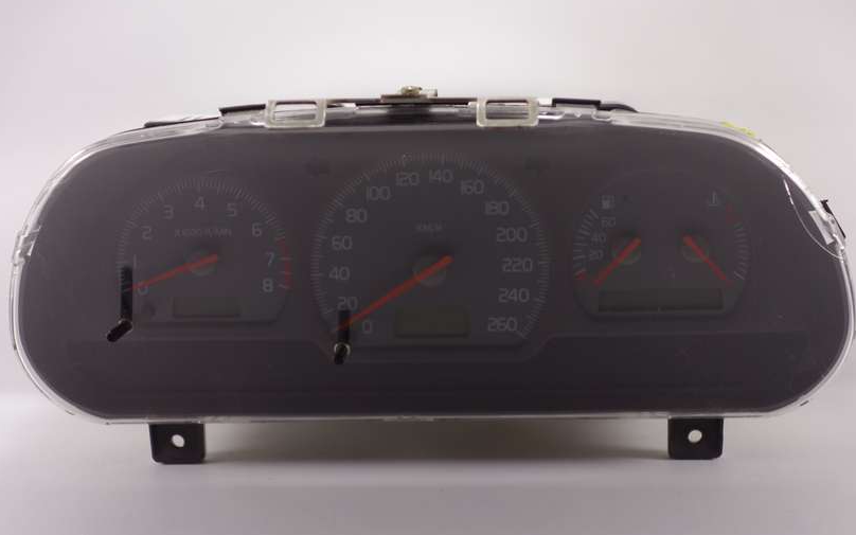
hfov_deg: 33.5
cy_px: 264
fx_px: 1423
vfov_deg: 21.3
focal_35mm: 61
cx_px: 431
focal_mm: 22.01
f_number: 3.5
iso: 250
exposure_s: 1/80
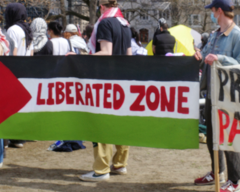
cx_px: 151
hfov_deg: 27.8
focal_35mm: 68
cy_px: 21
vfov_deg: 22.0
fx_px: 483
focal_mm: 18.3
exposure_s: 1/60
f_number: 16
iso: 200
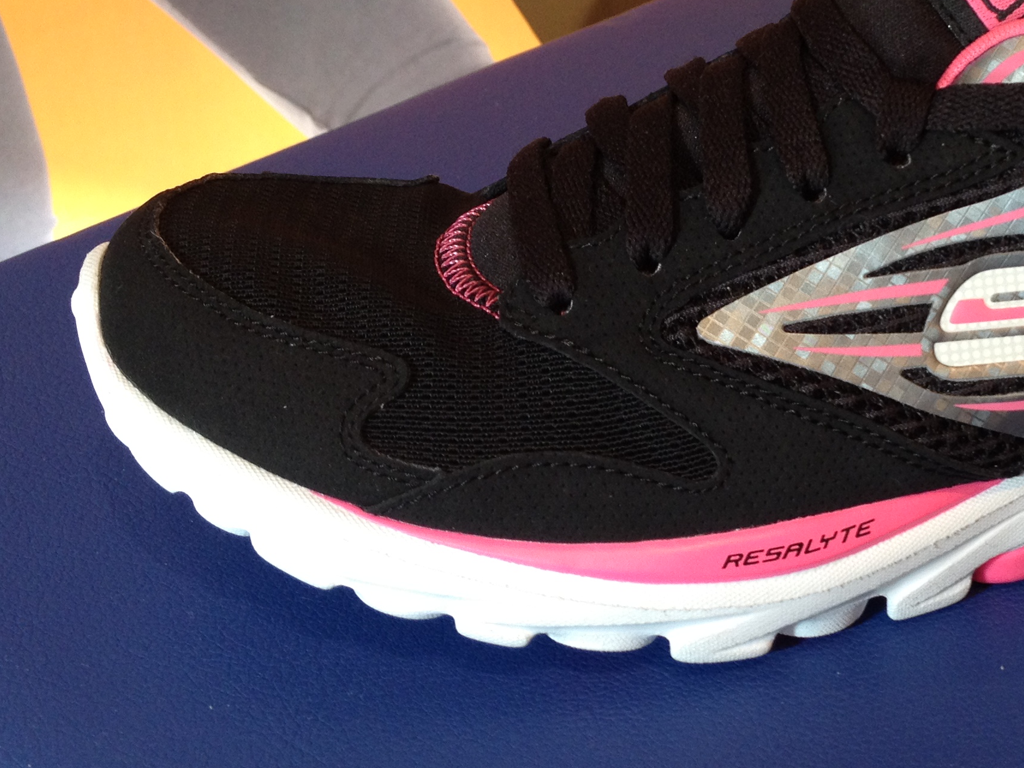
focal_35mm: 67
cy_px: 298
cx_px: 834
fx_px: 1982
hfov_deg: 28.3
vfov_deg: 21.9
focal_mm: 4.28
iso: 100
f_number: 2.4
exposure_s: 1/120
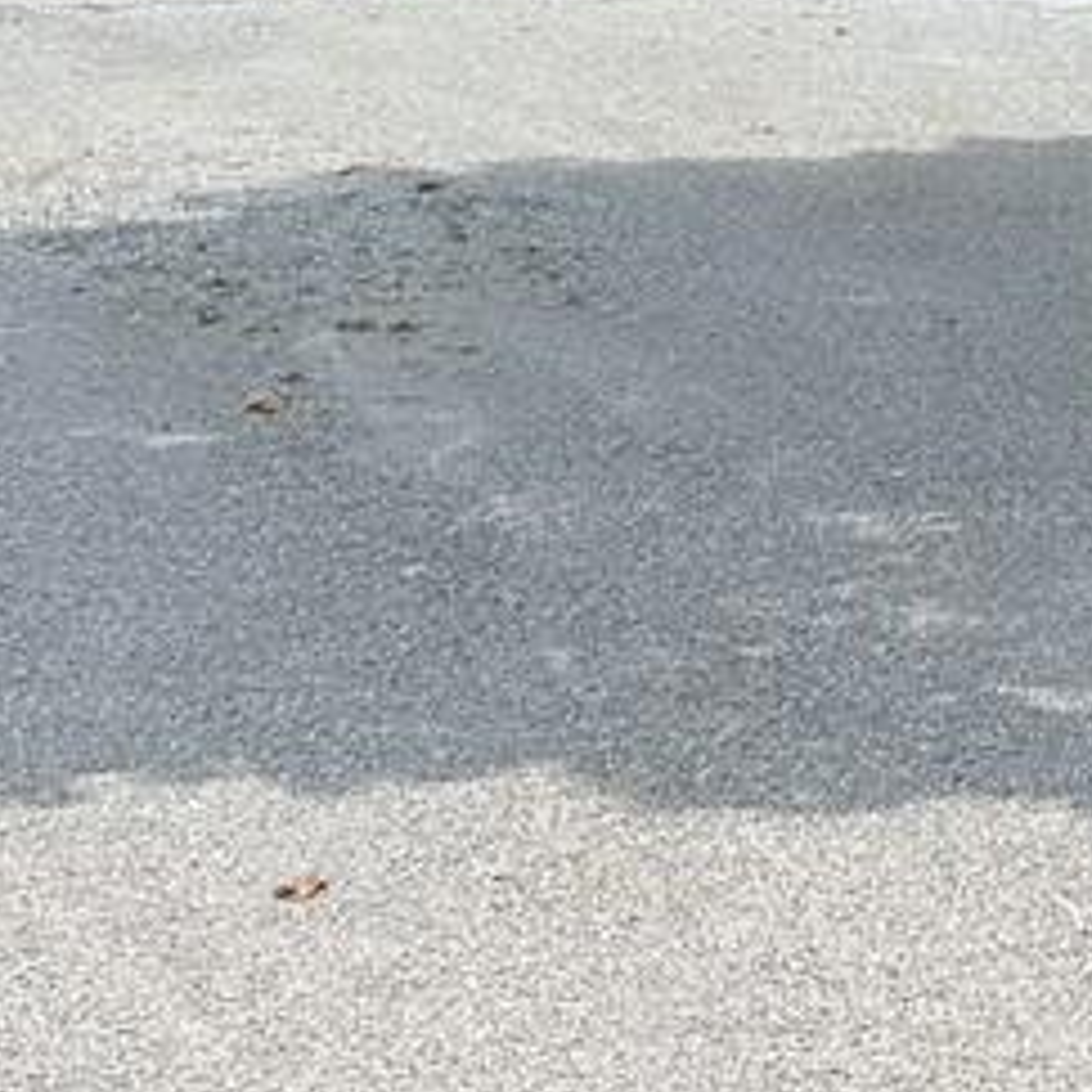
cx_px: 1429
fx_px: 3462
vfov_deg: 16.8
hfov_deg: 16.9
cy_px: -346
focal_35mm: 97
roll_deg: -0.4
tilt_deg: -1.2
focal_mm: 5.7
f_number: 1.5
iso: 50
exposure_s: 1/2404
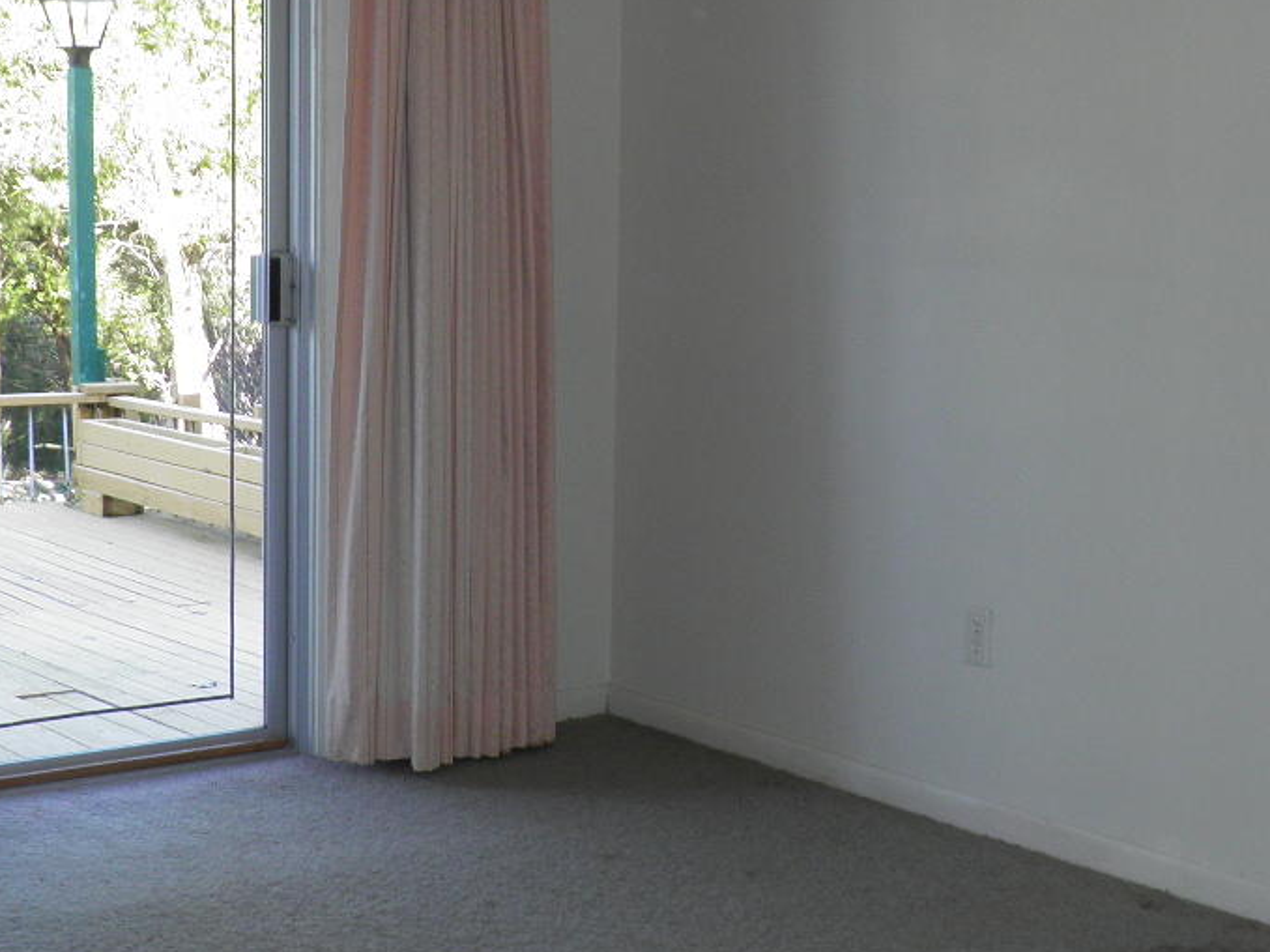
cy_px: 423
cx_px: 462
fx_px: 2421
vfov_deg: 22.2
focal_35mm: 66
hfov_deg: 29.3
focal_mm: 4.9
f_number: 2.8
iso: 50
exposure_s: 1/50
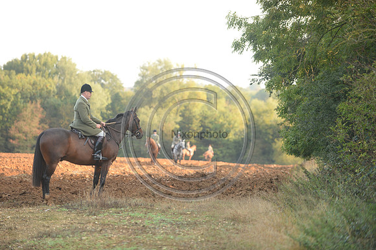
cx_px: 188
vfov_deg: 8.8
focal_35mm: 155
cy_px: 125
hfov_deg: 13.3
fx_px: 1618
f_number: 2.8
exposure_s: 1/1000
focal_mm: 155
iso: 1000
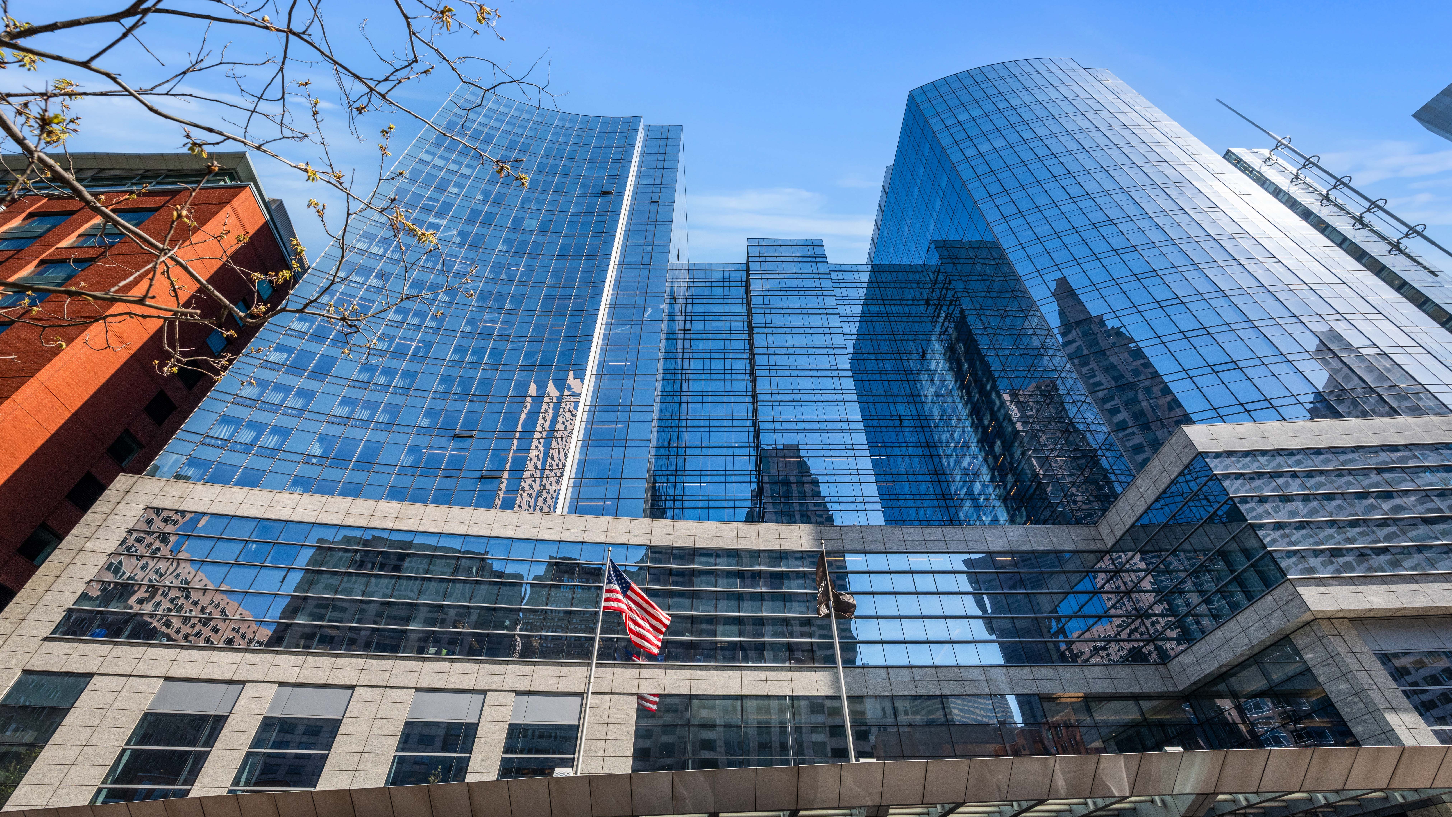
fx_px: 598
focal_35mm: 16
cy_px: 437
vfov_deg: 68.6
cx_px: 736
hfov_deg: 101.0
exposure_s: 1/1000
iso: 500
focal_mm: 14.5
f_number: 8
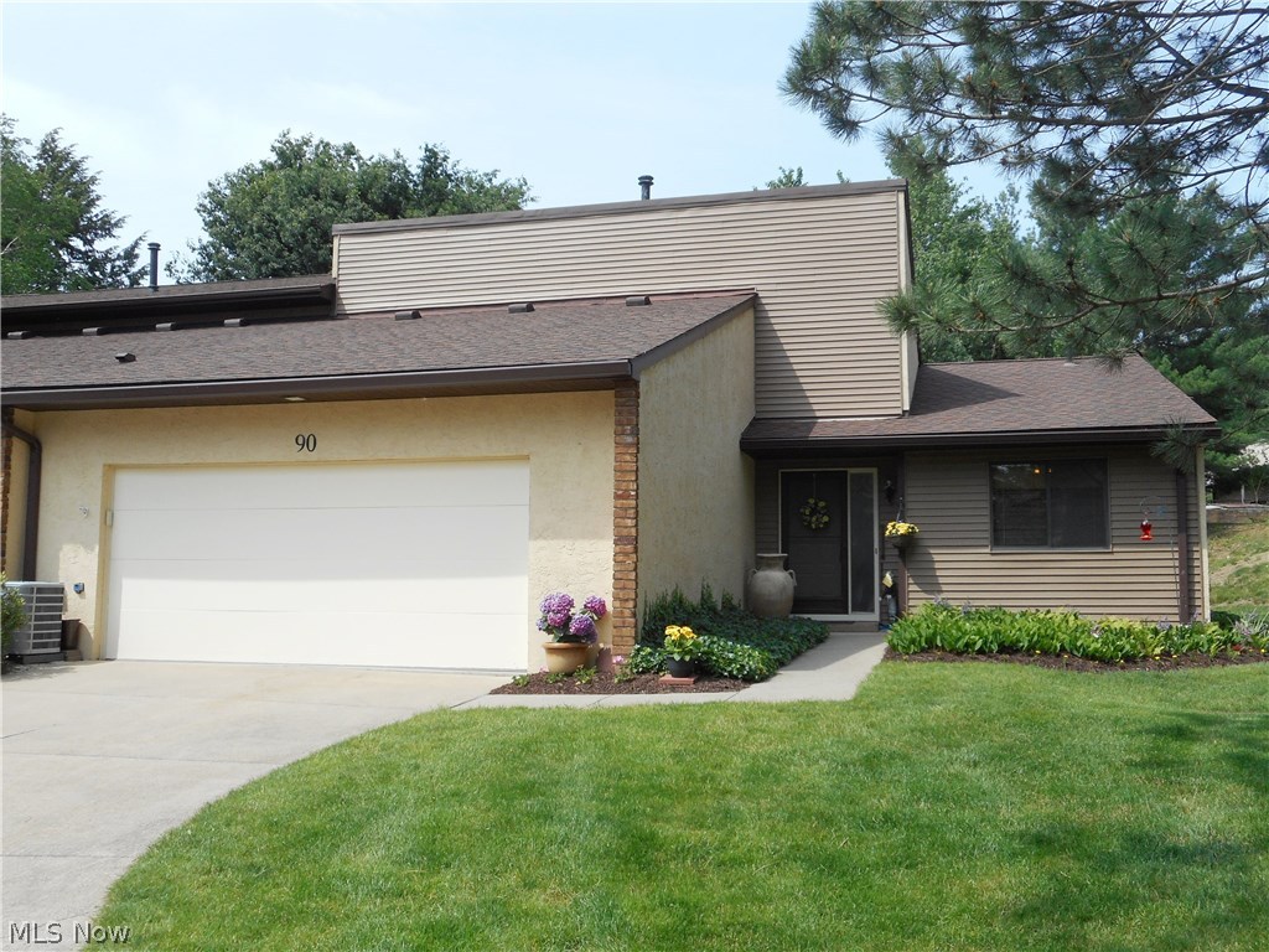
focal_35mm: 34
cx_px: 634
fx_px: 1246
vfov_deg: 41.8
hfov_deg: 54.0
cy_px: 476
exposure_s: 1/400
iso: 80
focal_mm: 6
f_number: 4.2
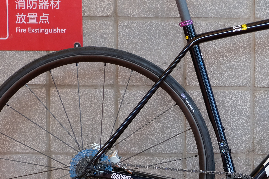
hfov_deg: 12.0
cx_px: 257
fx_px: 1270
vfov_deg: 8.1
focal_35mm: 170
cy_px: 122
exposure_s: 1/60
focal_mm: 44.4
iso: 400
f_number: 4
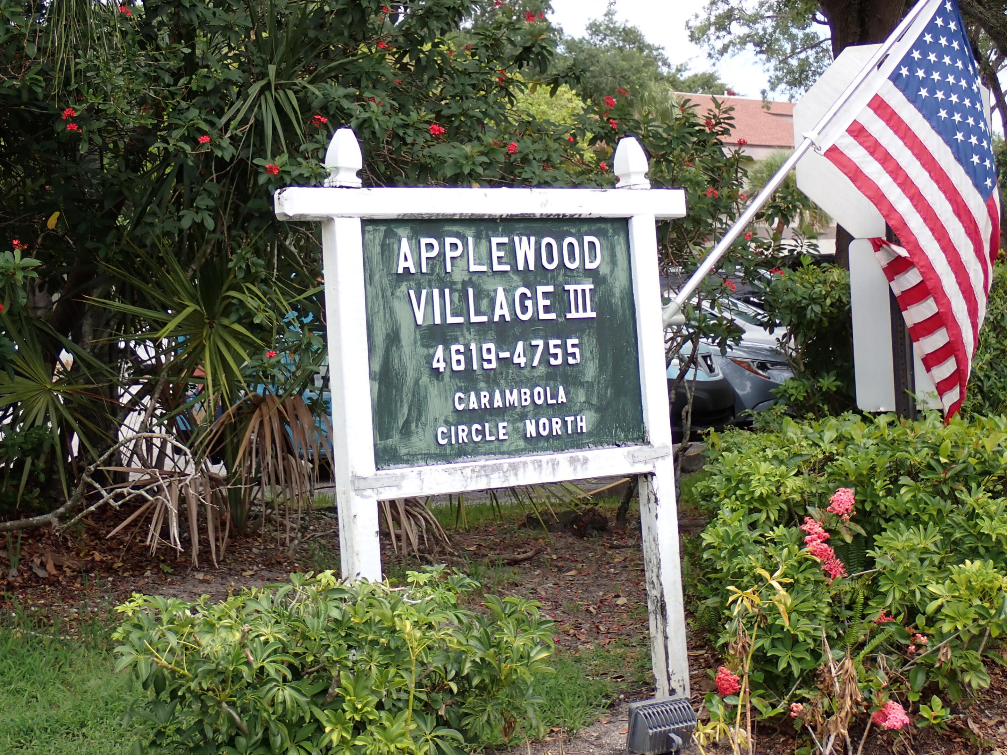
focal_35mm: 67
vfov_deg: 21.9
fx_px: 1949
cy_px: 378
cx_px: 504
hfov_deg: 29.0
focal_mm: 11.88
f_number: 3.8
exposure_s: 1/200
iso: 100
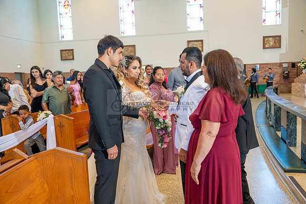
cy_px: 102
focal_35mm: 30
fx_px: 259
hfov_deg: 61.1
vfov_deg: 43.0
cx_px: 153
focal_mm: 30.5
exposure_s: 1/200
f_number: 3.2
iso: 1000
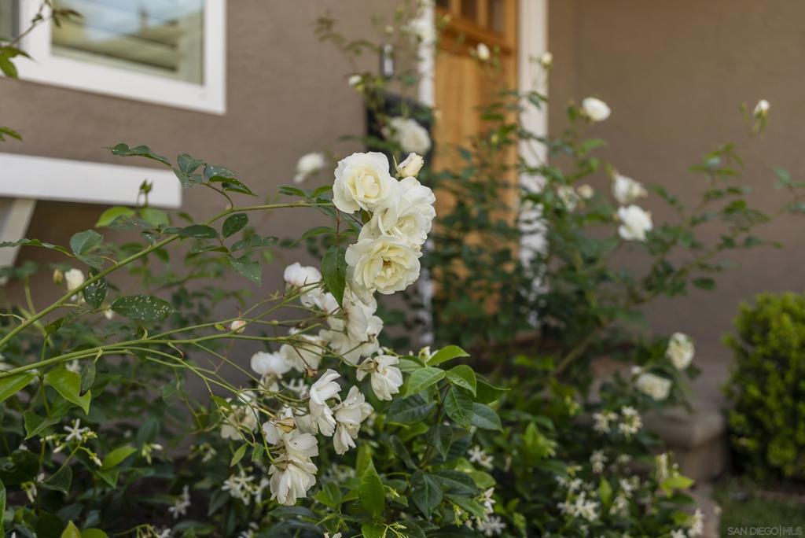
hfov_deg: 54.4
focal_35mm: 35
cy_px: 269
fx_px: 783
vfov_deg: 37.9
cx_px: 402
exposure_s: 1/1250
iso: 500
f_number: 2.8
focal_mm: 35
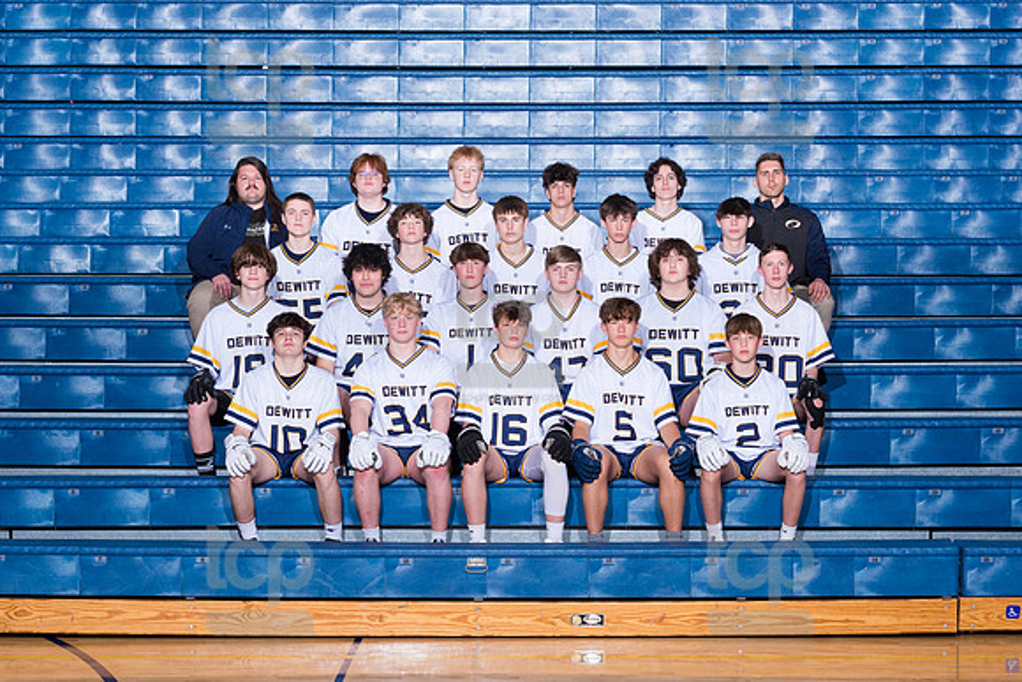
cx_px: 504
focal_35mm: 78
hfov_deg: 25.9
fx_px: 2226
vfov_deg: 17.4
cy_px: 341
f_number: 7.1
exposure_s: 1/250
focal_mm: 65
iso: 640
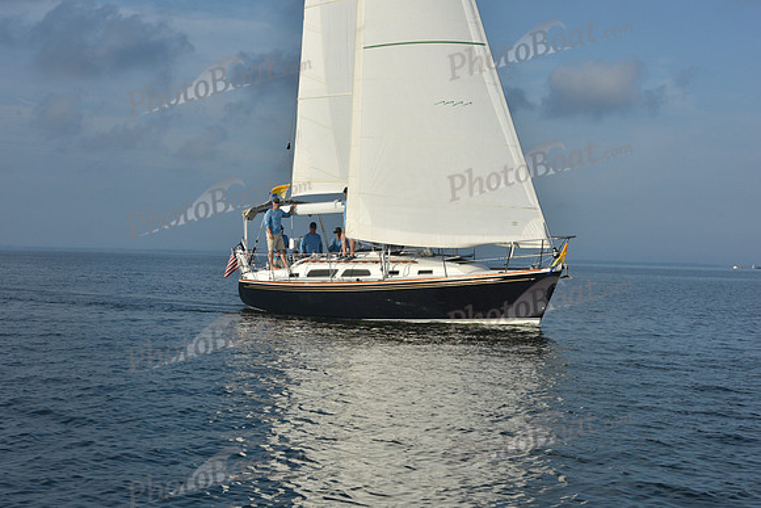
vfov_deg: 19.5
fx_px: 1480
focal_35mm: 70
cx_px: 380
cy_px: 254
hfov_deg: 28.8
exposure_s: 1/800
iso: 320
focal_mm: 70
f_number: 13
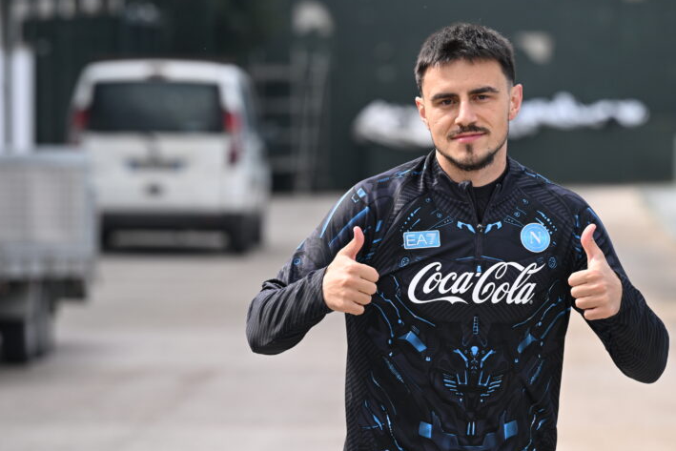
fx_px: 5428
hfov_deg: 7.1
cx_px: 450
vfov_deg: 4.8
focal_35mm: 289
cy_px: 153
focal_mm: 200
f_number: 5
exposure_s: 1/1250
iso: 400
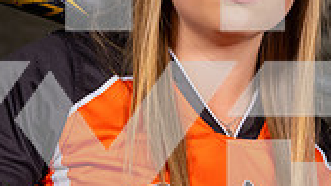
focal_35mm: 247
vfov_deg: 4.9
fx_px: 2168
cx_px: 188
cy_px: 167
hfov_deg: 8.7
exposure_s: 1/200
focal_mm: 68
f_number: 5.6
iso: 200
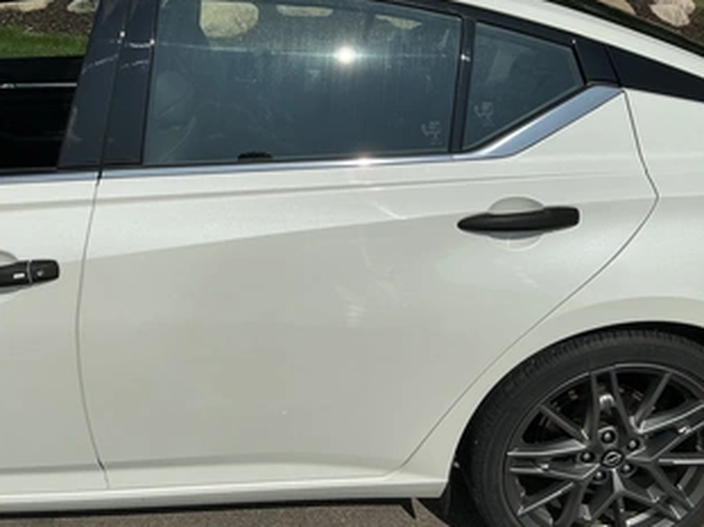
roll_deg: -2.3
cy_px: 233
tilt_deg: -19.7
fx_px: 732
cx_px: 312
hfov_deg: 51.3
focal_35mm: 36
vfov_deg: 39.6
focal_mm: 3
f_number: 1.8
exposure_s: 1/7407
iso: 25
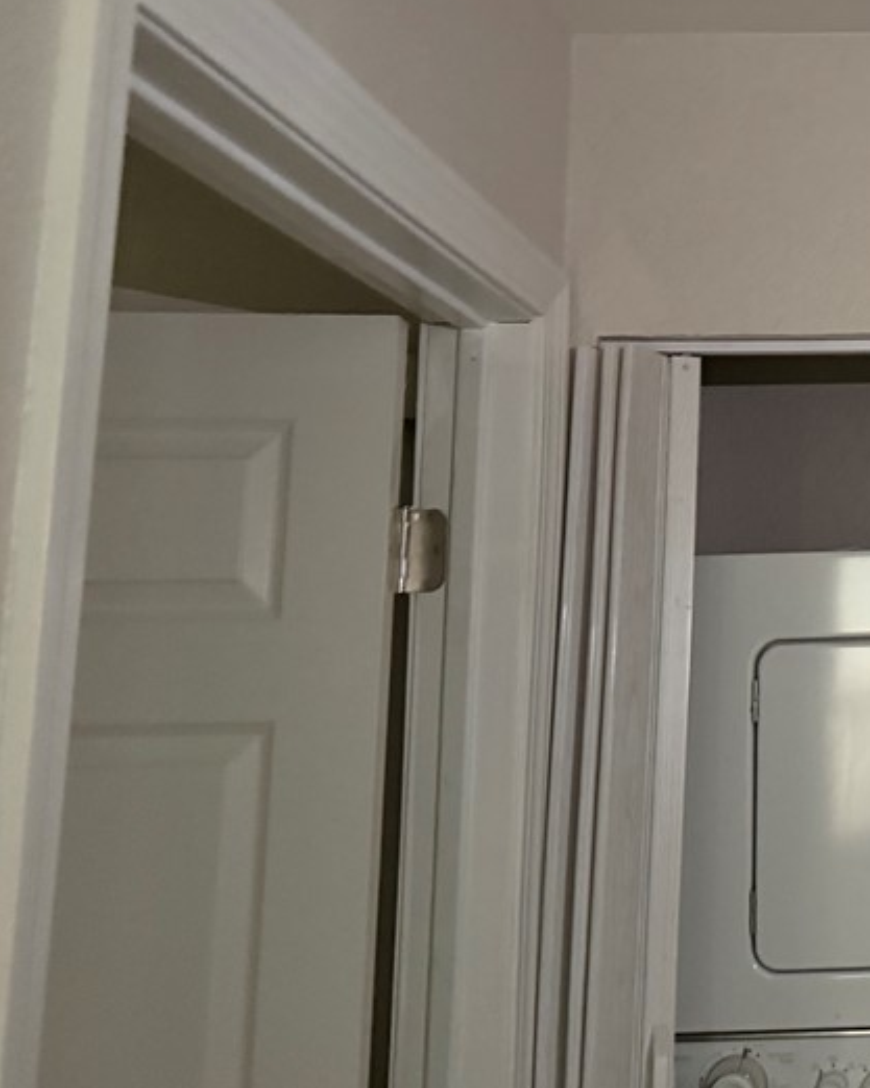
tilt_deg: +9.9
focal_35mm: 46
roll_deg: +0.6
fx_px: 1480
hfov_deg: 28.6
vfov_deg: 40.0
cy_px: 401
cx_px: 1033
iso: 1000
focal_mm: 6.76
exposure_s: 1/40
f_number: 1.78
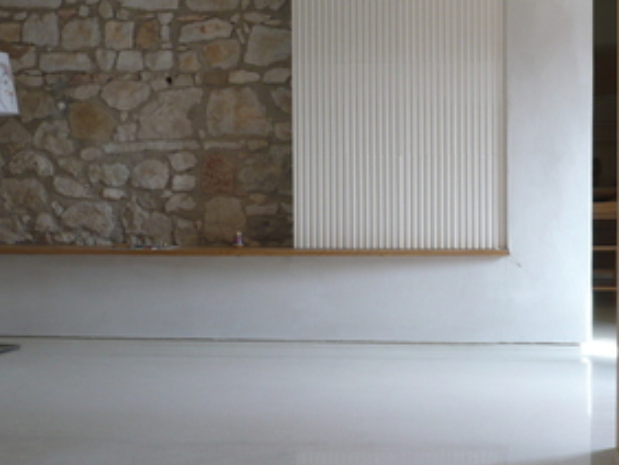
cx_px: 402
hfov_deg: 31.0
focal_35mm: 62
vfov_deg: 23.7
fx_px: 1110
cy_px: 216
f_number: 2.8
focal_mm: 5.8
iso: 100
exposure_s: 1/50
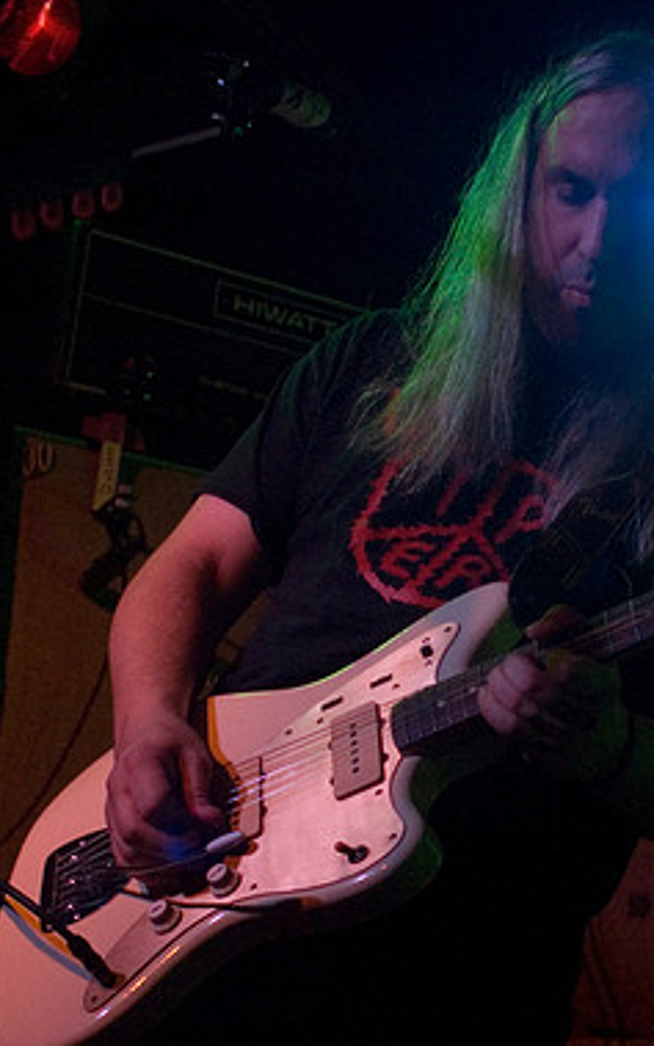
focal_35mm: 82
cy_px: 519
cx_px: 477
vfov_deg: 25.3
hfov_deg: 15.9
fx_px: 2331
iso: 1600
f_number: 2.8
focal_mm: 35
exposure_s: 1/30
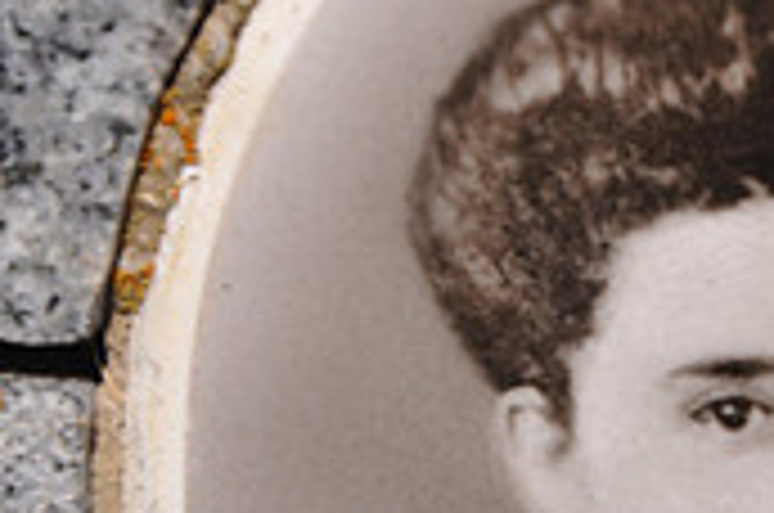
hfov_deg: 3.9
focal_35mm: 530
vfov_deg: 2.6
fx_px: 11367
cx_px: 878
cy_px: 538
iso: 200
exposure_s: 1/320
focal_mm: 105
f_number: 9
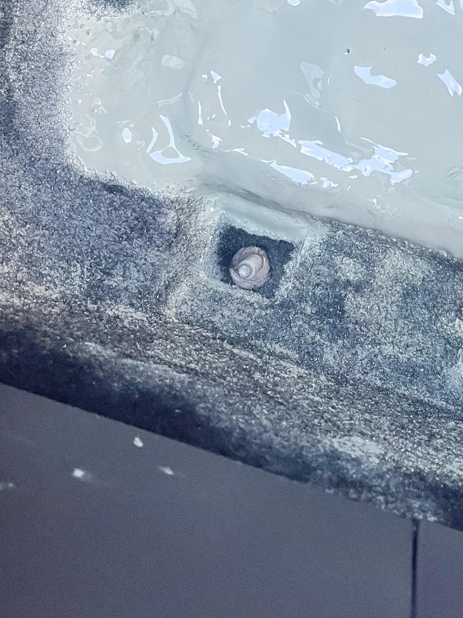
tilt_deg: -84.4
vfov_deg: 31.5
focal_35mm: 56
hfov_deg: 25.3
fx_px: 999
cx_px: 416
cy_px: -17
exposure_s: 1/60
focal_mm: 5.1
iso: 200
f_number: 1.6
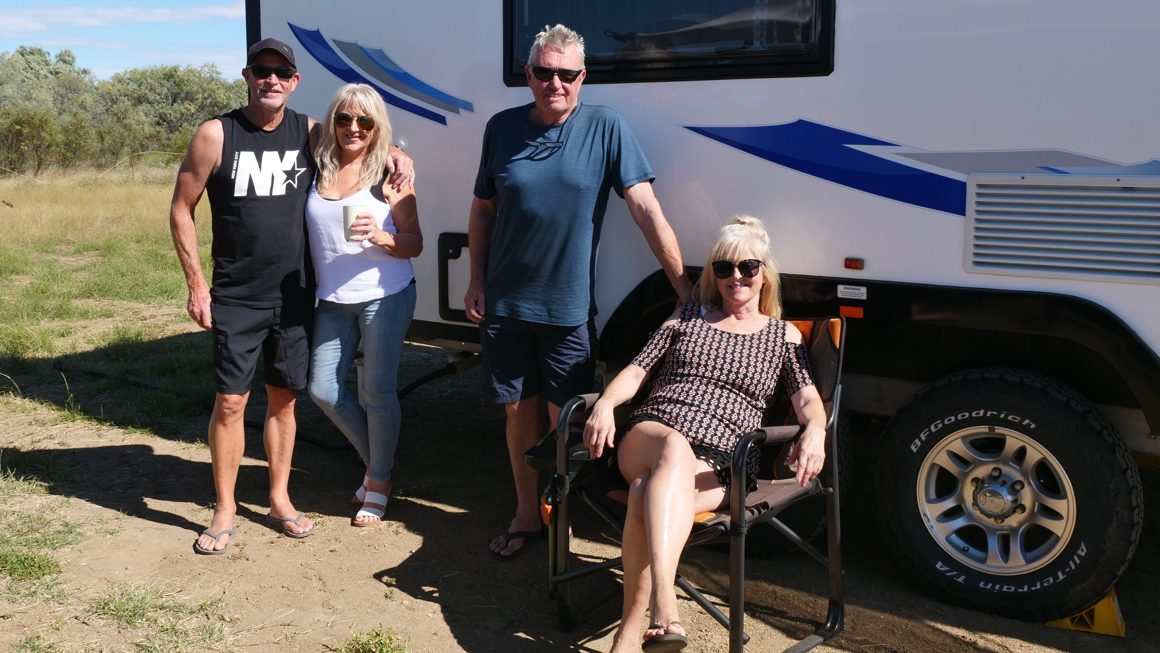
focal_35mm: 35
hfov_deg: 56.6
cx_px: 558
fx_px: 1077
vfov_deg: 33.6
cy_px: 269
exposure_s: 1/640
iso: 200
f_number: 6.3
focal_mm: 15
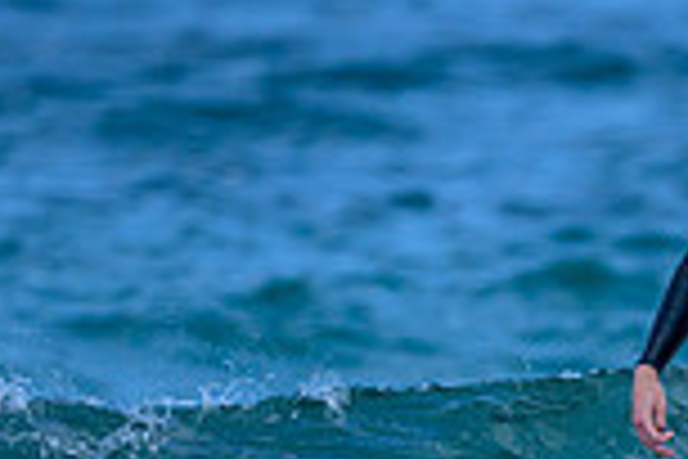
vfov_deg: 0.4
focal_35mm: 3372
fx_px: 64438
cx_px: 739
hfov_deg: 0.6
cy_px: 801
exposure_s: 1/2000
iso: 500
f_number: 6.3
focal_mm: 800
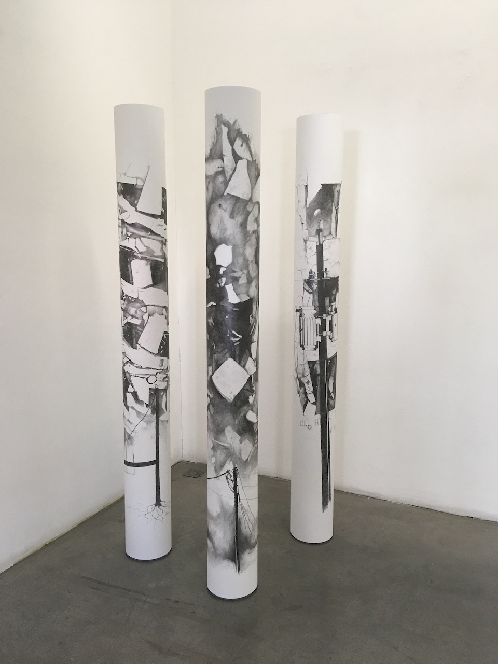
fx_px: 556
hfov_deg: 48.2
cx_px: 249
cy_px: 332
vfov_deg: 61.7
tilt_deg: -10.5
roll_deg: +0.7
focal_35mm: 29
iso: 50
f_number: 2.2
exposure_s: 1/33
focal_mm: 4.15
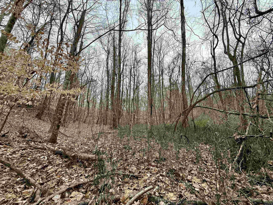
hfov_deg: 102.1
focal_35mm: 14
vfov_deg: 85.7
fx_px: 110
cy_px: 102
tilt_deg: +12.1
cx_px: 136
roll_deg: +0.3
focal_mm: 2.22
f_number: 2.2
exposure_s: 1/179
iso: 64
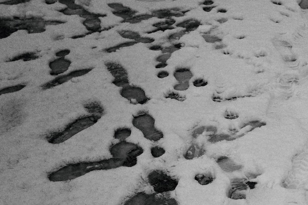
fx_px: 642
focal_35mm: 75
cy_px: 171
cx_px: 288
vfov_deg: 18.0
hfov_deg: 26.0
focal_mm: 26
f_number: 2.8
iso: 640
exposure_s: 1/250
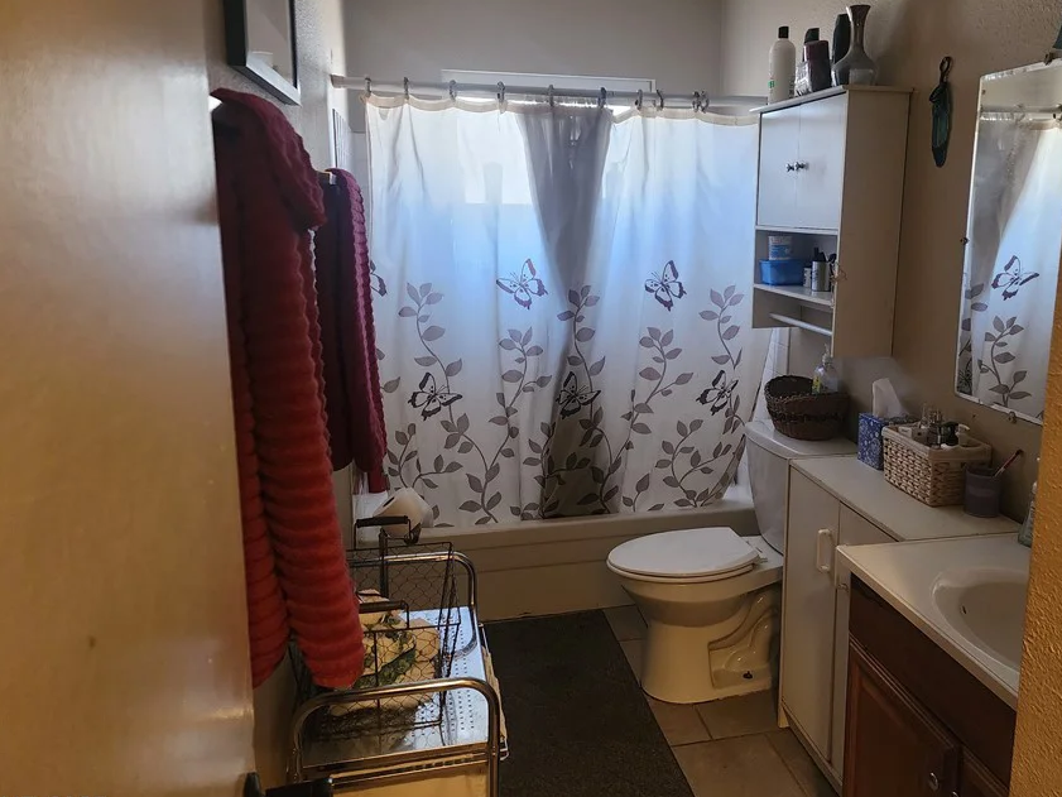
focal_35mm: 28
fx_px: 859
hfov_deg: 63.0
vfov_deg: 49.6
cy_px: 351
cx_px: 626
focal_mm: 6.4
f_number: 1.8
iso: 800
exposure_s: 1/120
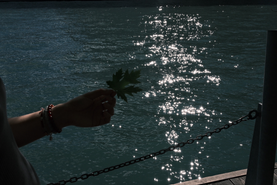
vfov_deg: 36.9
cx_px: 137
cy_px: 91
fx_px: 277
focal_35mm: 36
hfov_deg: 53.1
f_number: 10
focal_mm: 23
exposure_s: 1/3200
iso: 1000
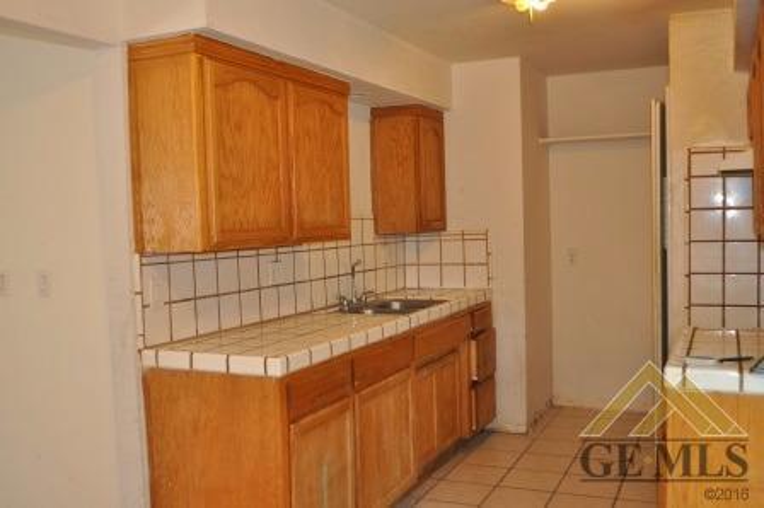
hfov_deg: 53.2
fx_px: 763
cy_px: 254
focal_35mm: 36
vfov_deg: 36.8
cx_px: 382
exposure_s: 1/60
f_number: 4
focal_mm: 24
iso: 800
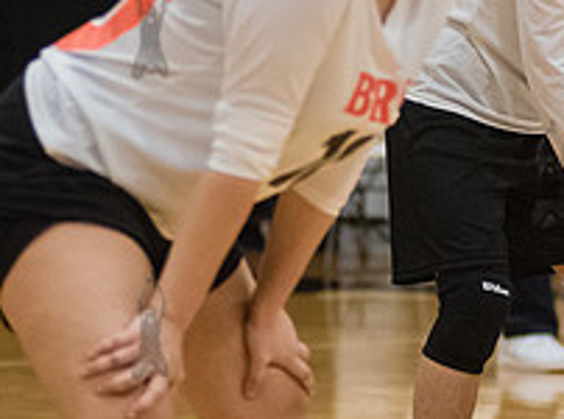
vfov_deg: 3.8
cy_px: 60
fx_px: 6251
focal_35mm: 385
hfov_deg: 5.2
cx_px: 582
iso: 5000
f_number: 3.2
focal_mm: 105
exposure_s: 1/400
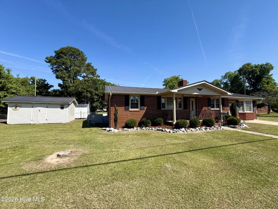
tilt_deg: +4.8
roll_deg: -0.7
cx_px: 139
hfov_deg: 102.0
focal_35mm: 14
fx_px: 112
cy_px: 104
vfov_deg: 85.7
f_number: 2.2
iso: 50
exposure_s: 1/1167
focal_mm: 2.22
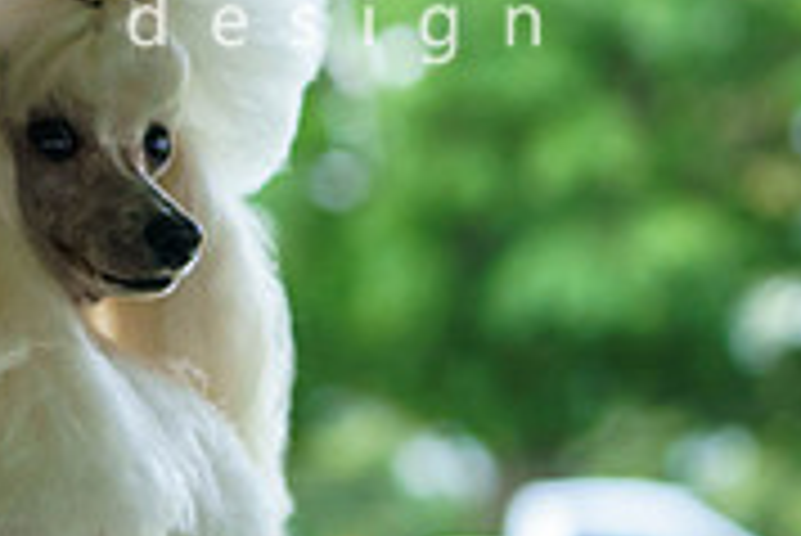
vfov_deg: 6.0
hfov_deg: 9.0
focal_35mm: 228
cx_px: -18
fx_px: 5077
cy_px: 160
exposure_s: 1/500
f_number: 4
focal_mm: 70
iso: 800
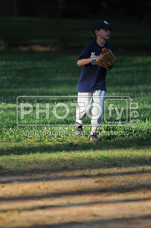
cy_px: 114
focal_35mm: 450
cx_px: 76
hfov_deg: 3.0
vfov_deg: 4.6
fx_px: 2840
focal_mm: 300
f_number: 4
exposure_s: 1/2500
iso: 800
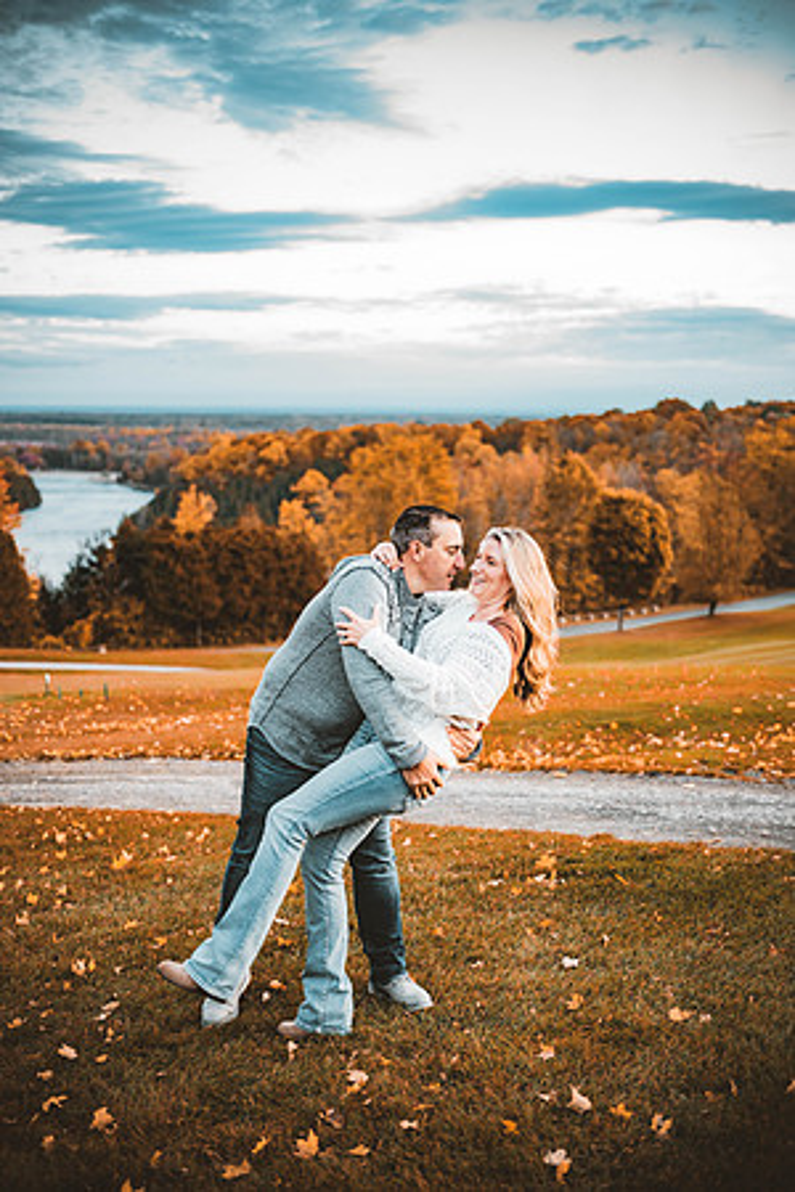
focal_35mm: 40
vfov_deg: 48.5
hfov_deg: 33.4
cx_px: 398
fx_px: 1325
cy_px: 596
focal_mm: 40
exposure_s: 1/320
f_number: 2
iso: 1000
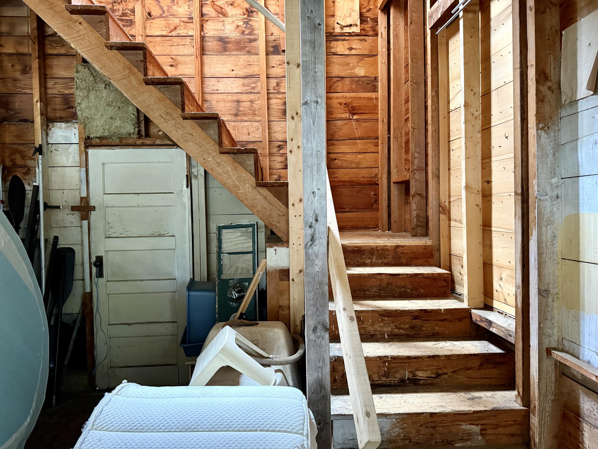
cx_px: 299
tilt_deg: +0.1
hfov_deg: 71.6
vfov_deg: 56.8
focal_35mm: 24
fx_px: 415
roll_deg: +0.9
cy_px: 224
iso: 1000
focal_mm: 6.76
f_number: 1.78
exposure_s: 1/40
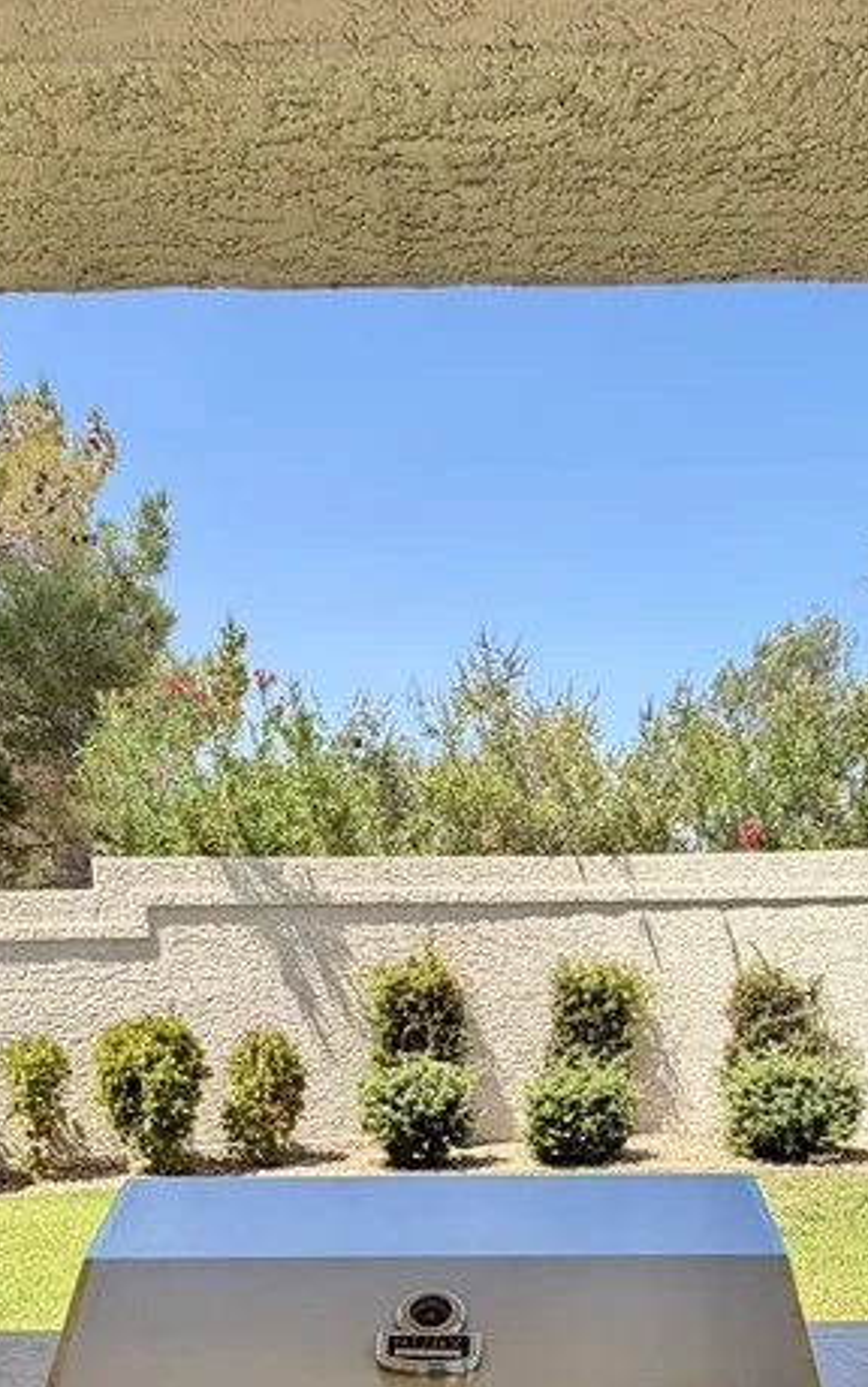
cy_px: 1297
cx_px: 446
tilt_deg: -16.9
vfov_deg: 50.2
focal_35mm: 33
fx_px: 1247
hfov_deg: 38.4
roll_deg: +1.1
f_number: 2.2
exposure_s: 1/770
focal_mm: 2.22
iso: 40
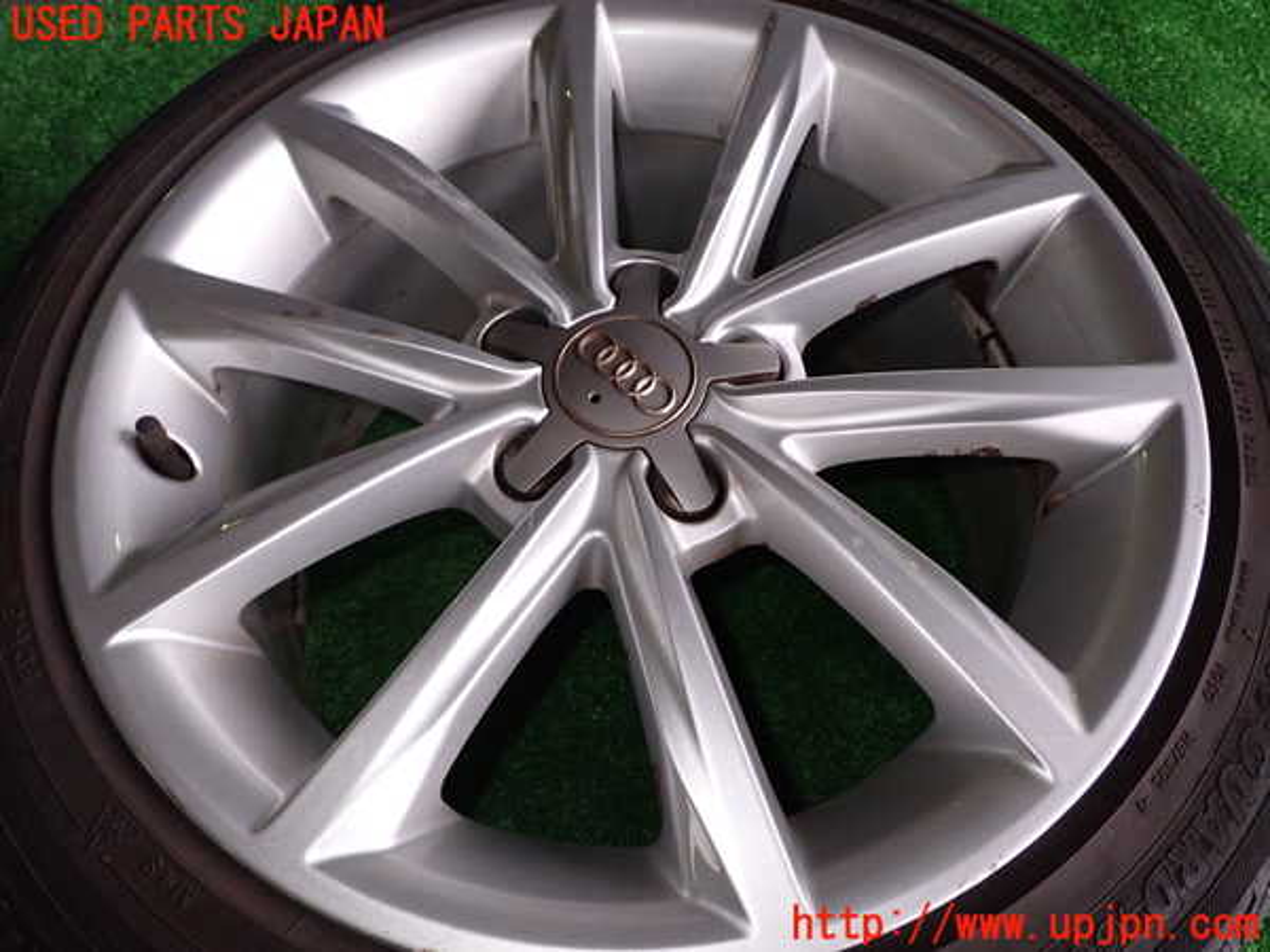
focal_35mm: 25
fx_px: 917
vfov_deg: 54.9
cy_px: 476
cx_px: 635
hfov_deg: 69.4
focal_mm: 4.5
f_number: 8
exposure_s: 1/30
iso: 320
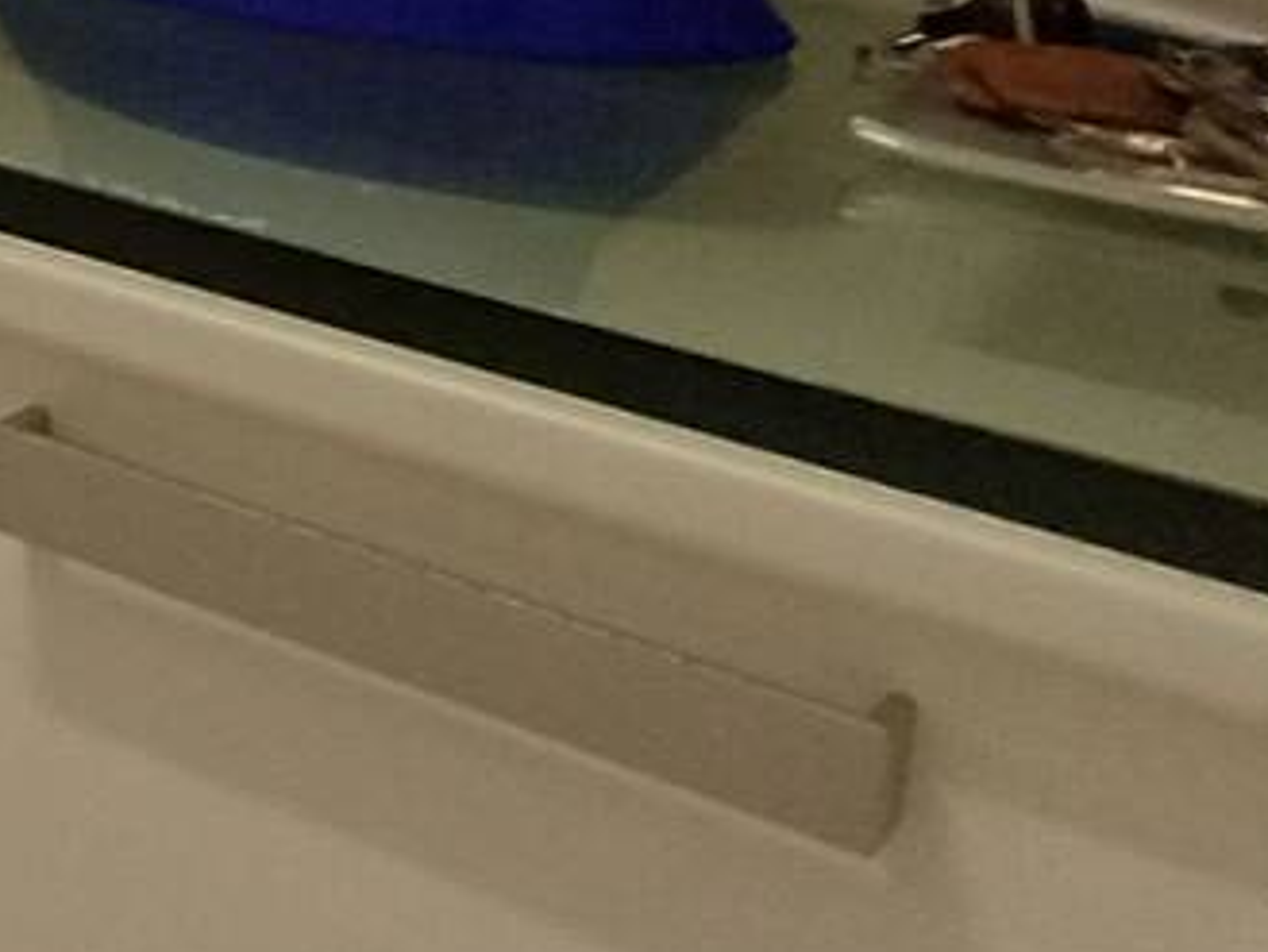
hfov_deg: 19.2
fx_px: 2565
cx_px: -1149
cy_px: -366
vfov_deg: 19.1
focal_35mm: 70
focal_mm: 1.64
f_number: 2.2
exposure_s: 1/33.3
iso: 160
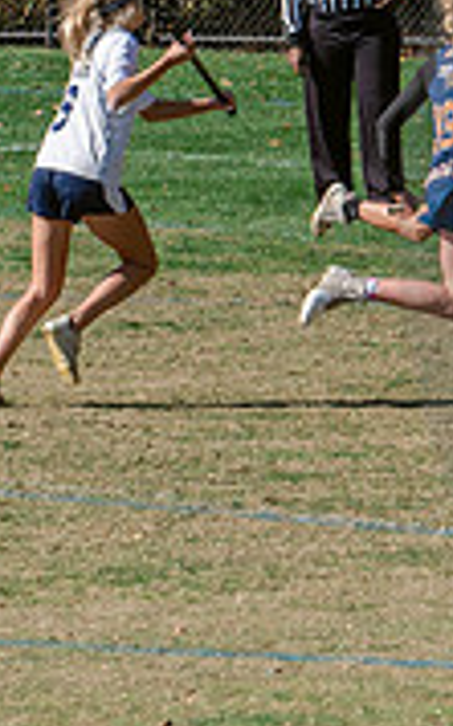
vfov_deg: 3.6
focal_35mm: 584
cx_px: 1002
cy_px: -70
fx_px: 11555
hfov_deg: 2.2
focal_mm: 122
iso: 250
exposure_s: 1/800
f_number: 7.1
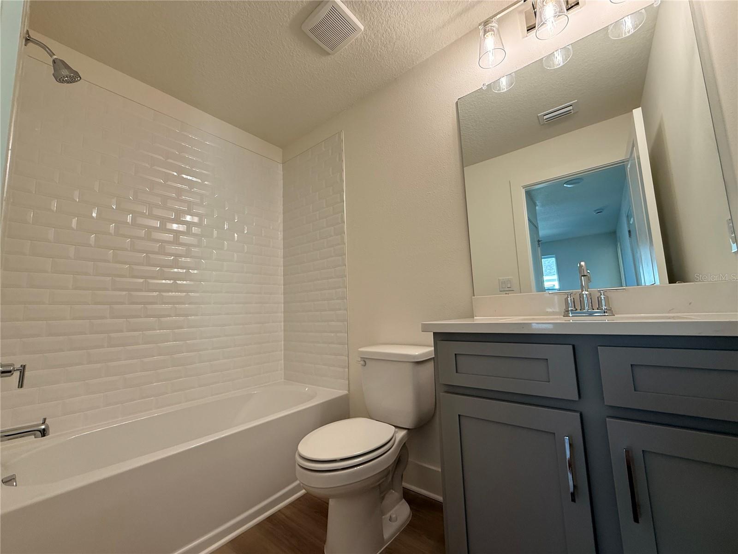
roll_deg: +1.5
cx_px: 369
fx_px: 298
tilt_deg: +6.5
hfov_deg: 102.1
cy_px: 277
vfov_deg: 85.7
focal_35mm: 14
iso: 100
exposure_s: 1/120
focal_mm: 2.22
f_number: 2.2
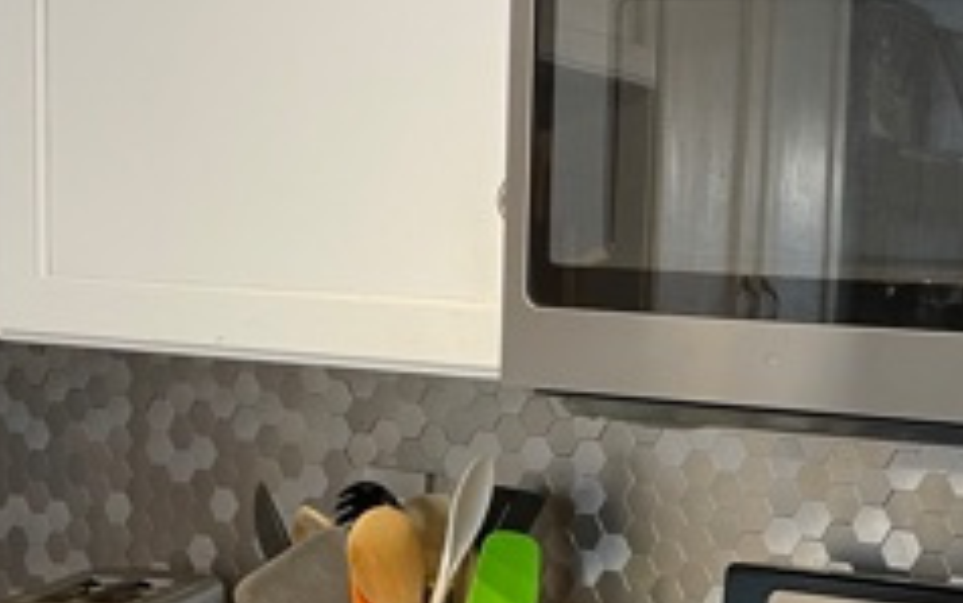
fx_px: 1943
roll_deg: -3.2
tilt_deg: -7.2
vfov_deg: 17.3
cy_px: 563
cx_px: 931
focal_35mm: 74
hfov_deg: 26.5
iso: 160
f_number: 1.6
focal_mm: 4.2
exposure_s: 1/60
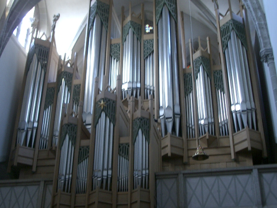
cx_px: 138
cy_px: 104
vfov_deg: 29.7
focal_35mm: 49
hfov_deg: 38.9
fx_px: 392
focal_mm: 8.2
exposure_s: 1/8
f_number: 3.1
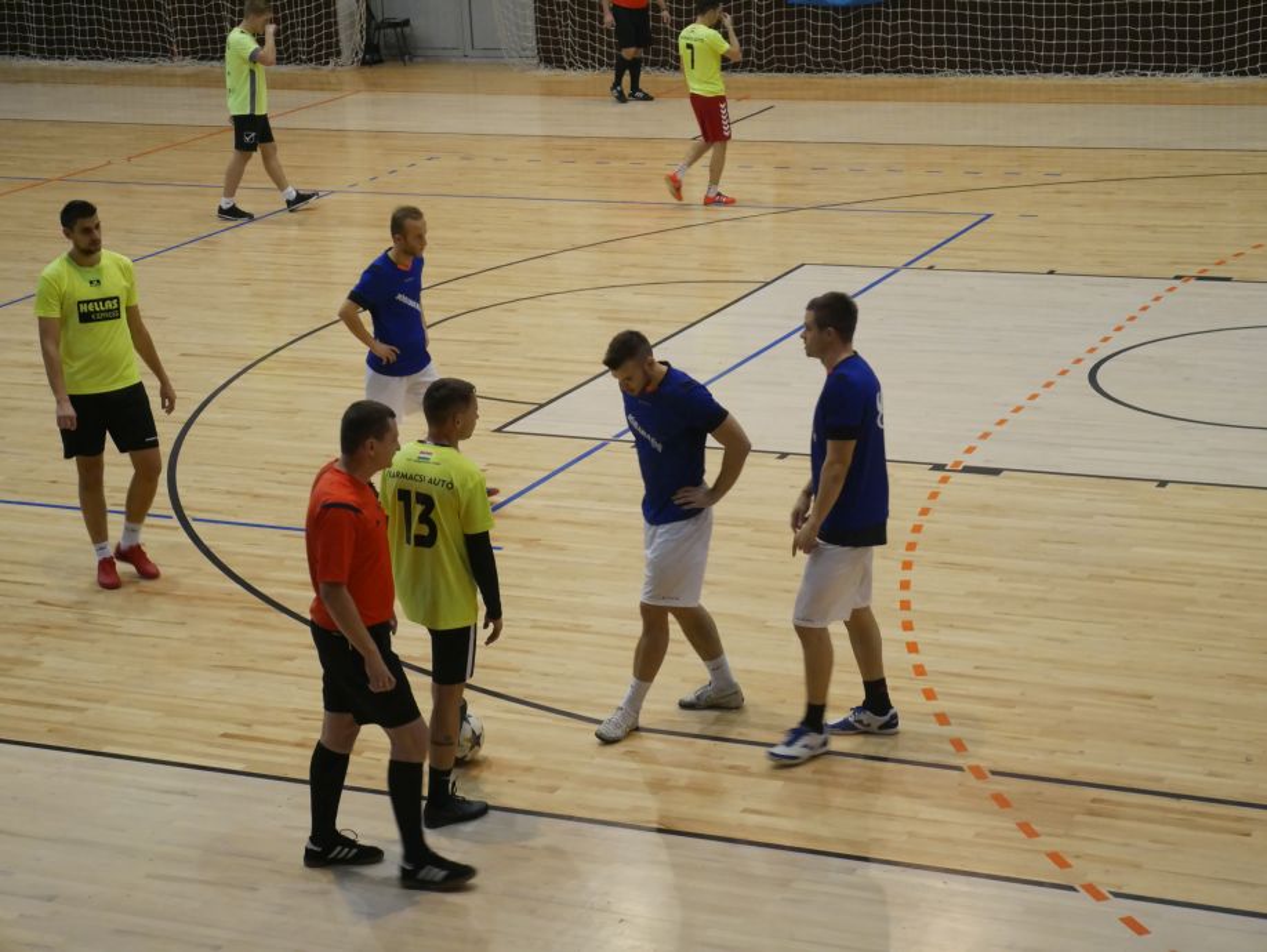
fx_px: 2857
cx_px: 634
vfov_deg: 18.9
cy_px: 476
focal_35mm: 78
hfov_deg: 25.0
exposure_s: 1/100
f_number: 5.6
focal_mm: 39
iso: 2500
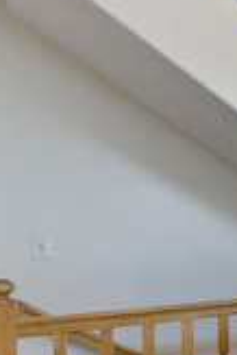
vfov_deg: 41.6
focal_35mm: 47
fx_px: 463
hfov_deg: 12.8
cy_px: 221
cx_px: 650
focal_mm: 12
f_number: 8
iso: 100
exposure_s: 1/2
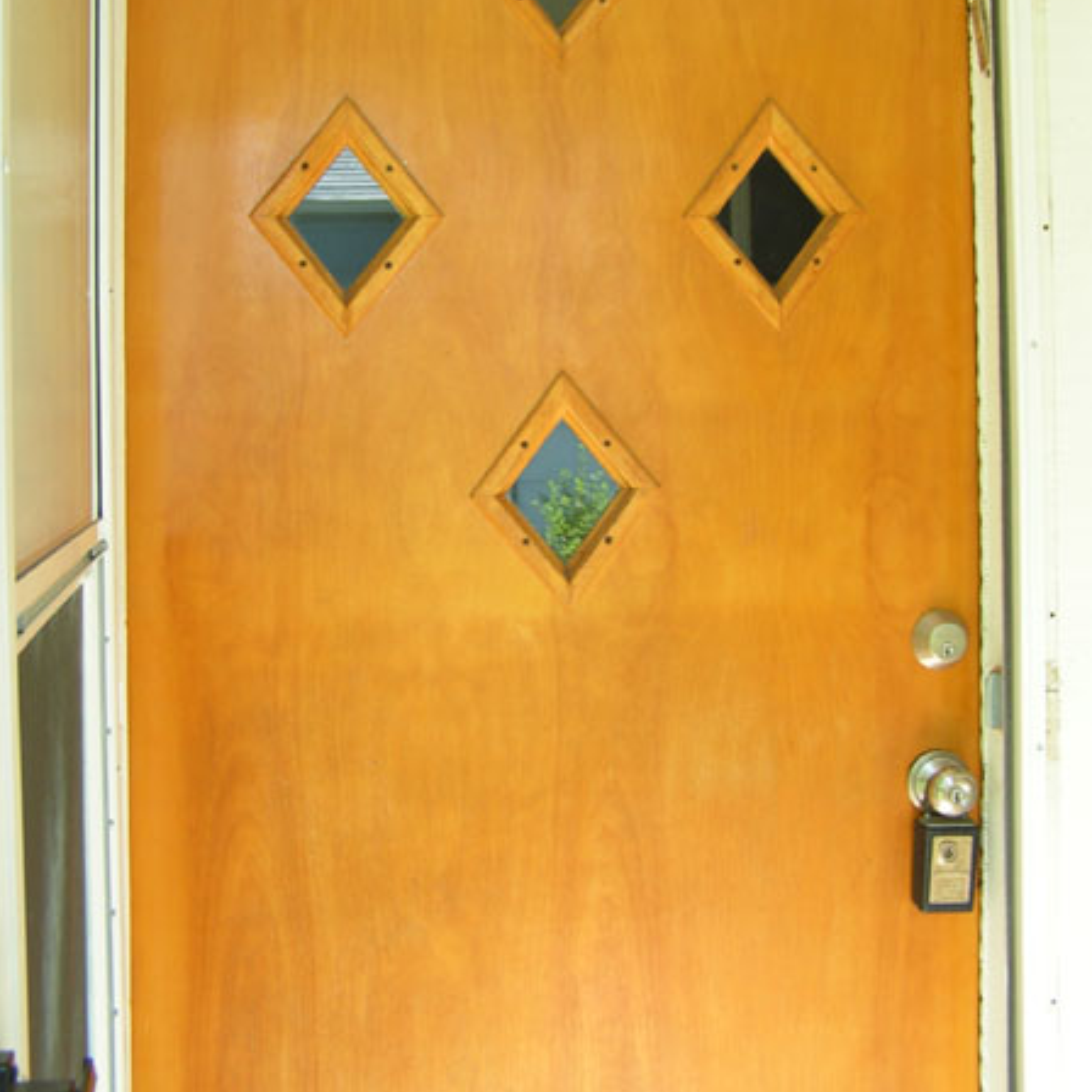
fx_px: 1606
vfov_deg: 37.4
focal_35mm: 45
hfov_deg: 37.6
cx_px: 546
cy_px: 439
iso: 50
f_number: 2.8
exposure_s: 1/40
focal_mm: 6.3
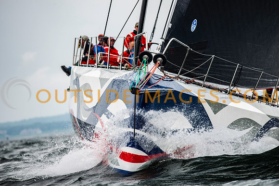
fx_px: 2325
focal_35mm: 300
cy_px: 93
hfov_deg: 6.9
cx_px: 140
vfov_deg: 4.6
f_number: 5.6
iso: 400
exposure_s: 1/500
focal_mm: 300
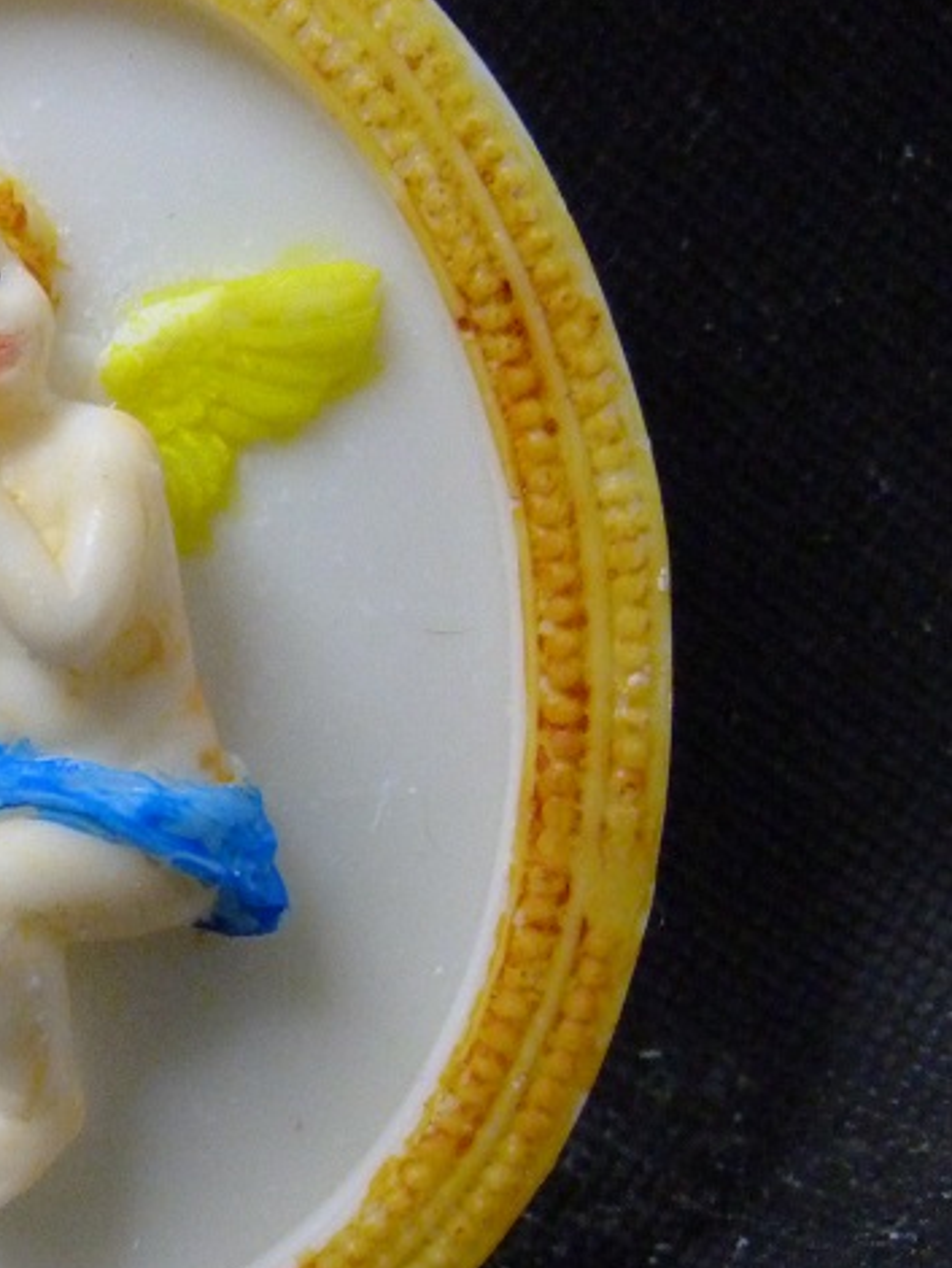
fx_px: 3297
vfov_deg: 21.8
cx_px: 84
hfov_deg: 16.2
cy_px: 674
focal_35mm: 90
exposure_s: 1/50
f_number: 3.2
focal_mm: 8.7
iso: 800
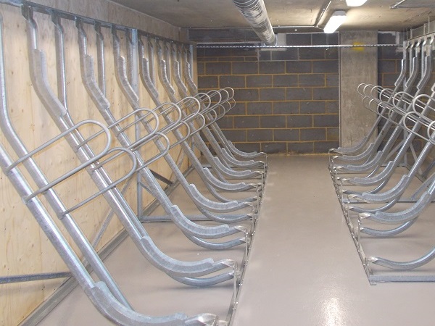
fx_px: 327
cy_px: 163
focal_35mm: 26
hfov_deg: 67.3
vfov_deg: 53.1
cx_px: 218
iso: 320
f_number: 3.2
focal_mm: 4.6
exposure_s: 1/40
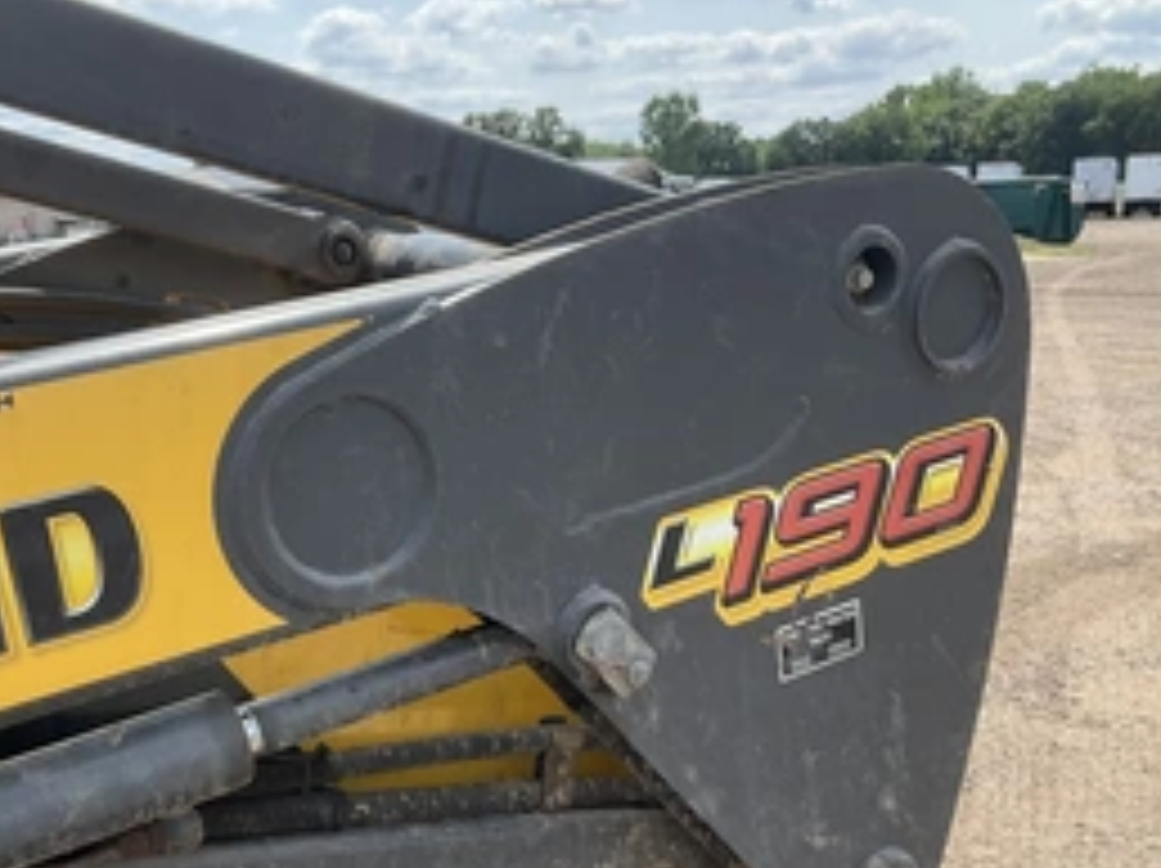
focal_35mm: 45
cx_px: 446
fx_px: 1508
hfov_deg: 41.8
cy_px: 598
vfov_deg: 31.8
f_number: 1.8
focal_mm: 3
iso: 25
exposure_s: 1/749
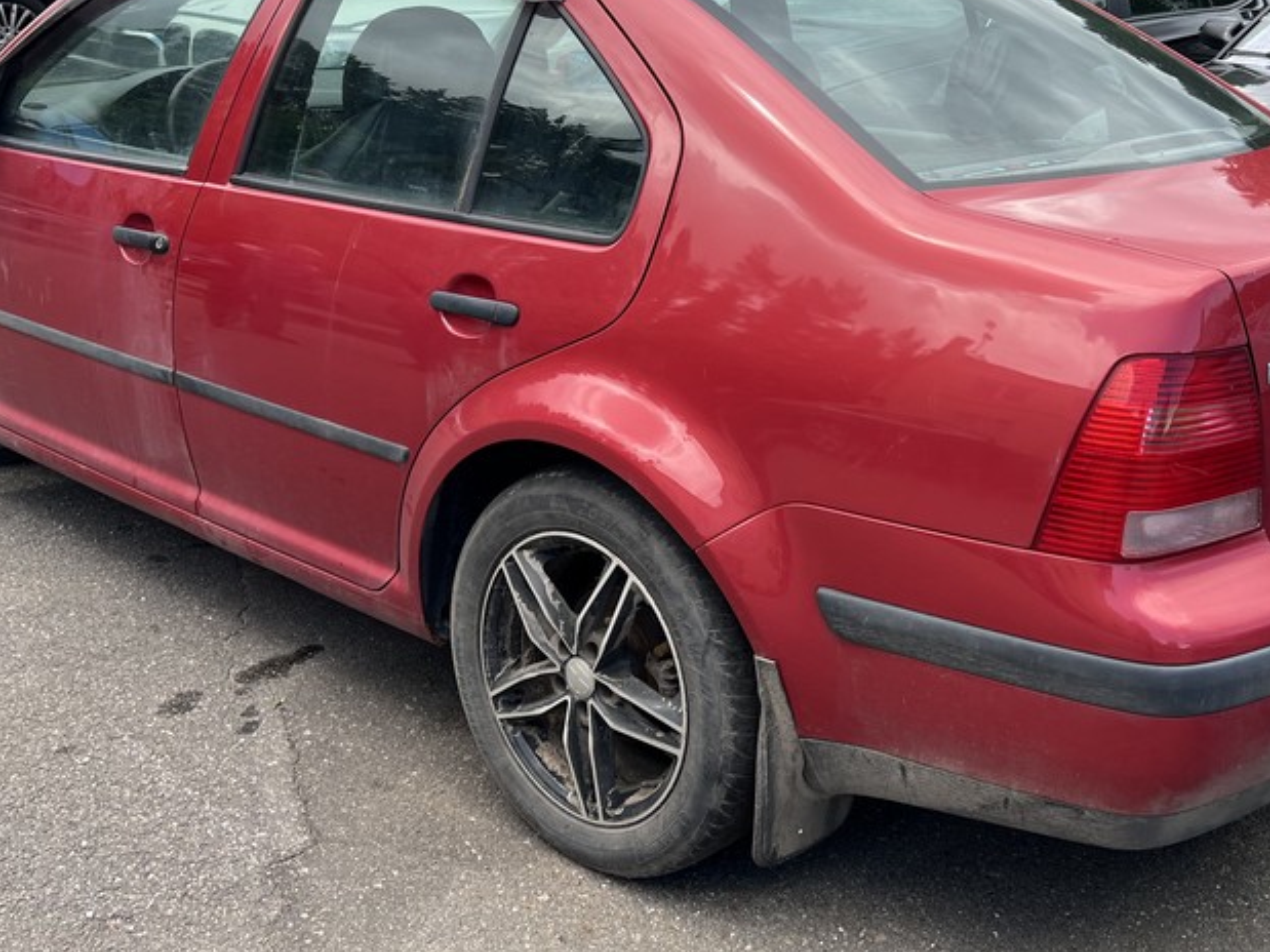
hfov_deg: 43.5
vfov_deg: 33.4
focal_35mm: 43
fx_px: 1577
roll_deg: -3.1
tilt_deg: -13.0
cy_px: 363
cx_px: 786
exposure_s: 1/733
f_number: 1.5
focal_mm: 5.7
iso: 50
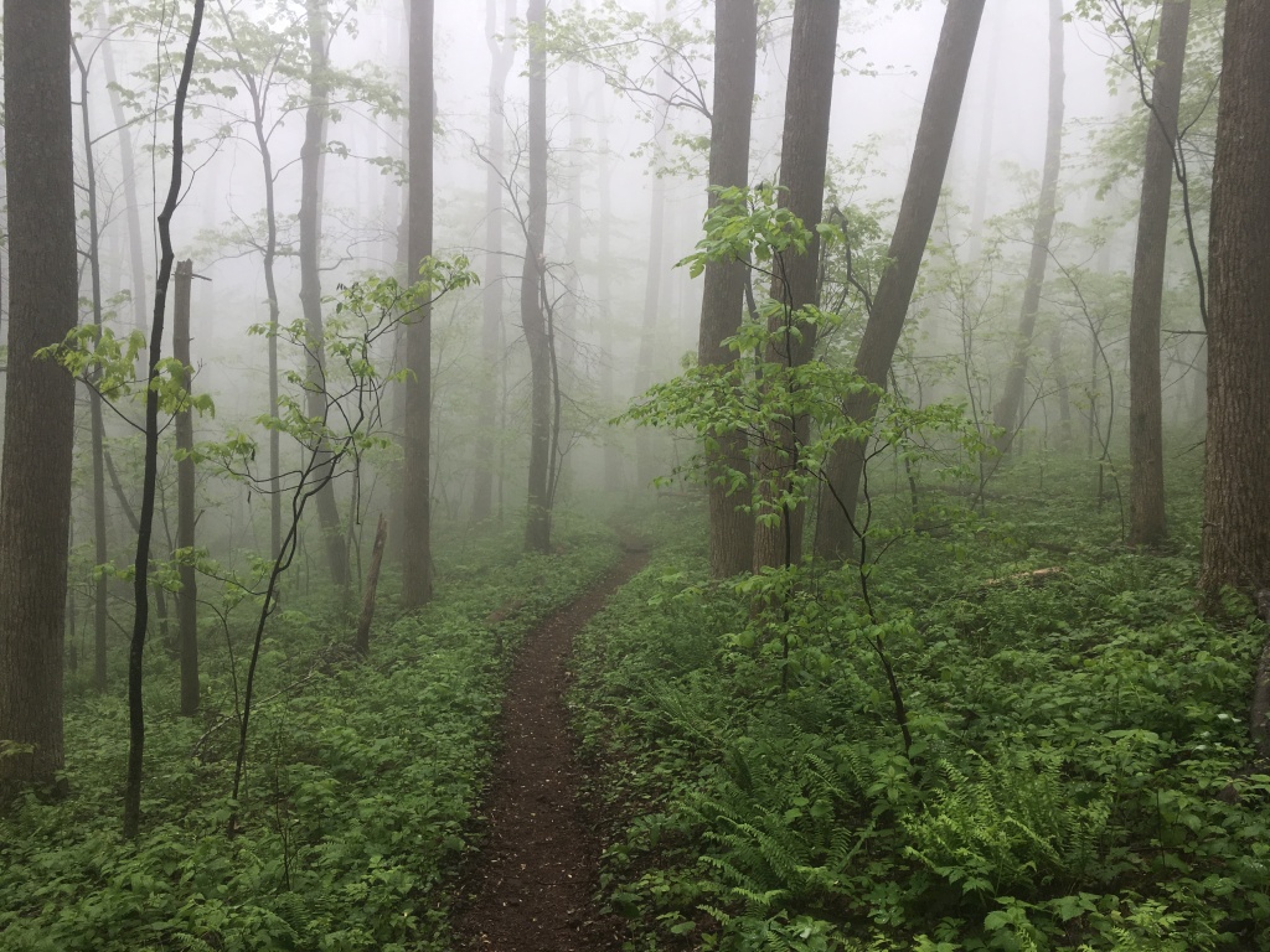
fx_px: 1064
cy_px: 476
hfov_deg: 61.7
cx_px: 635
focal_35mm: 29
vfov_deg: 48.2
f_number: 2.2
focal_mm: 4.15
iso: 25
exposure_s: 1/181
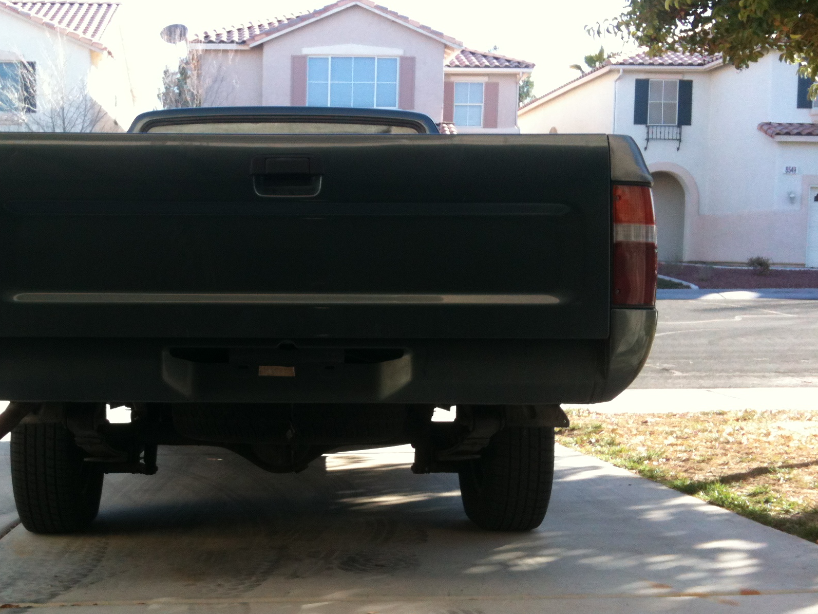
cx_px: 297
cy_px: 338
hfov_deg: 41.7
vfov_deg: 32.2
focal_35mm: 45
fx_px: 1063
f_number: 2.8
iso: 64
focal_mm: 3.85
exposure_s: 1/222
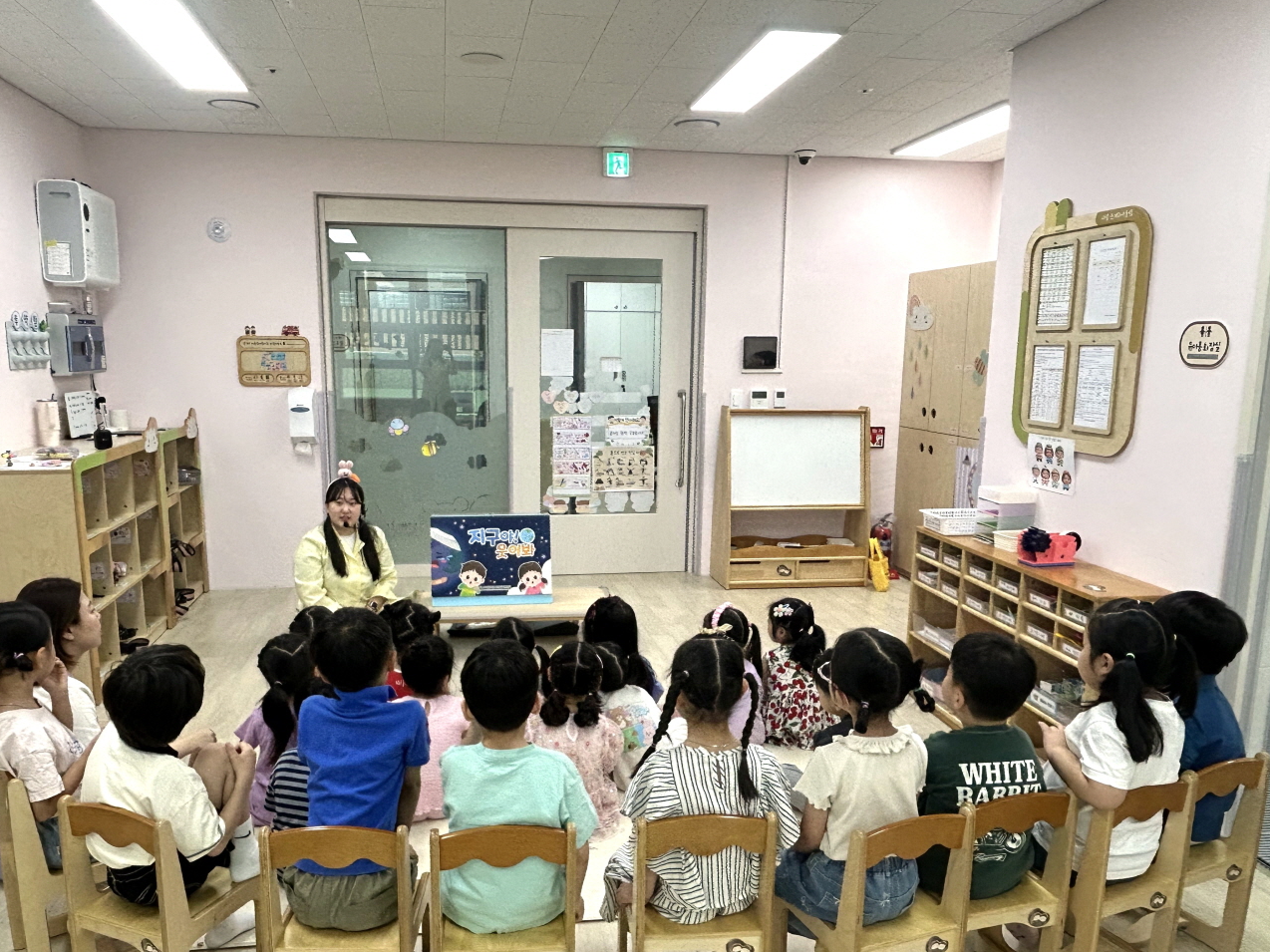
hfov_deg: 67.2
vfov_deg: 52.9
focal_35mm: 26
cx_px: 589
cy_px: 527
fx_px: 954
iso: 320
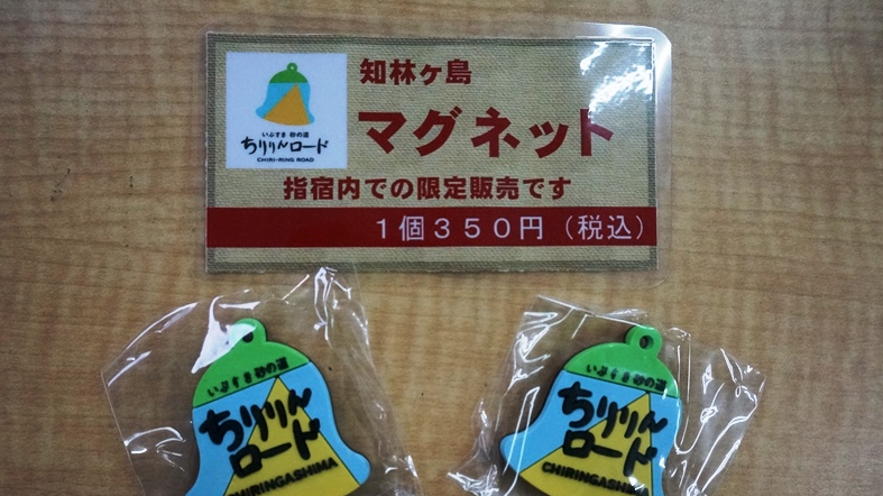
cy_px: 301
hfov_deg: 71.9
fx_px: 609
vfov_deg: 44.1
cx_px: 435
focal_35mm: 26
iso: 3200
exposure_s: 1/320
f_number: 8
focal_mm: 16
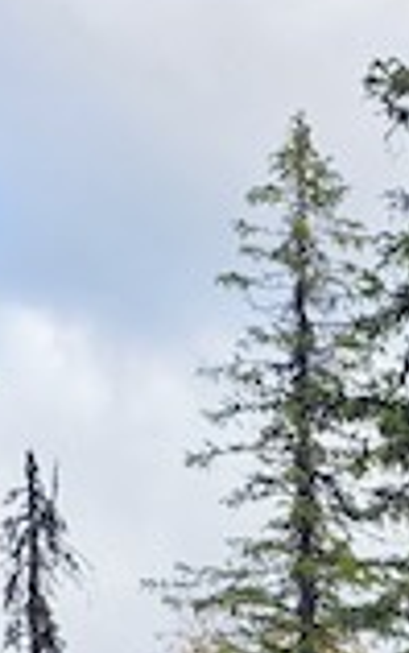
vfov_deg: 11.9
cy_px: 1356
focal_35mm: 154
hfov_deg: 8.1
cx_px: 830
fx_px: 2742
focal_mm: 6.25
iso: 80
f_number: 1.7
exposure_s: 1/1700
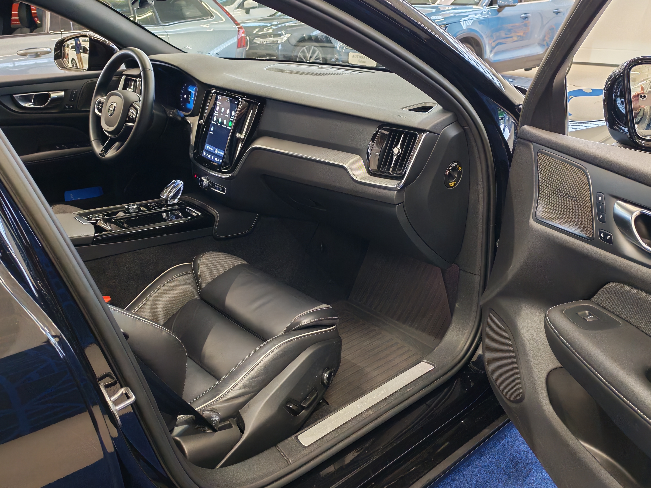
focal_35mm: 32
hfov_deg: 56.8
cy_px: 244
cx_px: 326
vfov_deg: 44.2
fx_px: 602
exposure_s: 1/100
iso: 1000
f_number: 1.9
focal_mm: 6.12
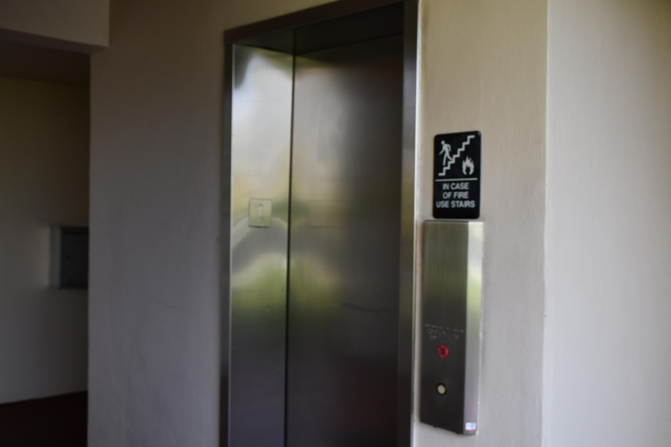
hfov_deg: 48.5
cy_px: 224
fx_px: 745
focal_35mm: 40
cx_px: 336
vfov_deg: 33.4
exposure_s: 1/250
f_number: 5
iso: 400
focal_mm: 27
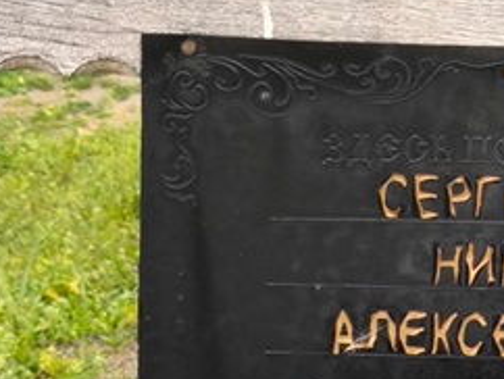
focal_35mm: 165
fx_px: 2405
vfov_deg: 9.0
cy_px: 248
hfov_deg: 11.9
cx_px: 488
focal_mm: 4.71
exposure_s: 1/120
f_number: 1.7
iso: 64
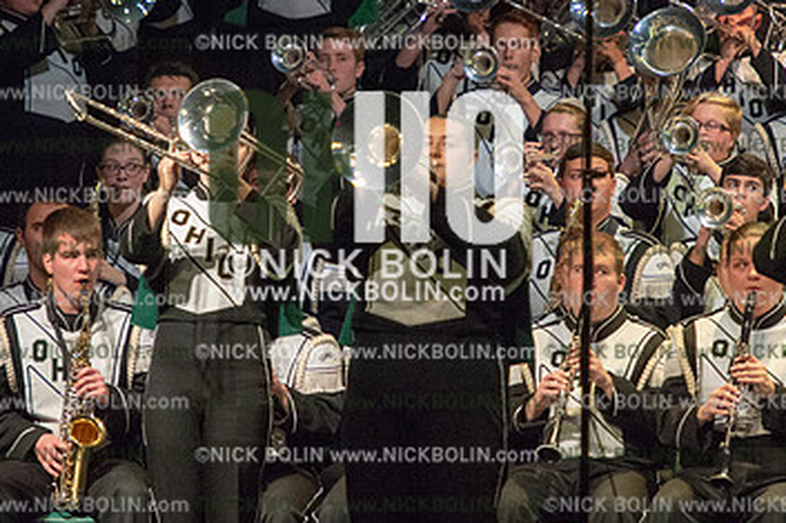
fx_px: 9667
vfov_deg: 3.1
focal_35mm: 443
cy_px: 196
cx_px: 365
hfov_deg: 4.7
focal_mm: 270
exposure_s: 1/400
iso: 8000
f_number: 5.6
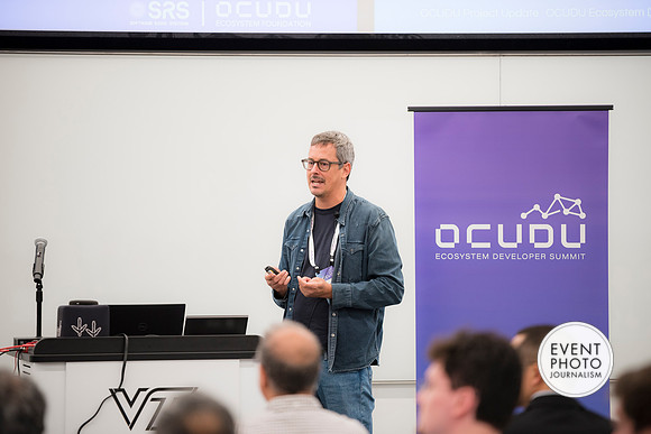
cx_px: 326
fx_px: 3617
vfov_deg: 6.9
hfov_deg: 10.3
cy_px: 217
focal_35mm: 200
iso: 800
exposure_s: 1/125
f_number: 2.8
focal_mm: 200
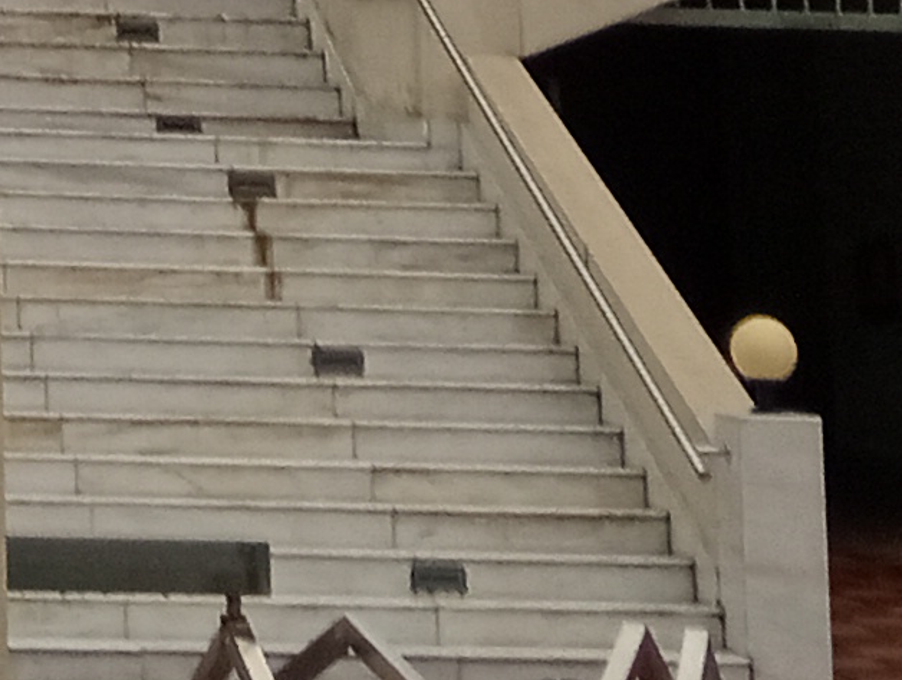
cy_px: -1152
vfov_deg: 7.5
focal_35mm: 182
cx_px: -793
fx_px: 4750
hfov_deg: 10.2
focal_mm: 3.98
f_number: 1.8
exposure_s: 1/33.3
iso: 131
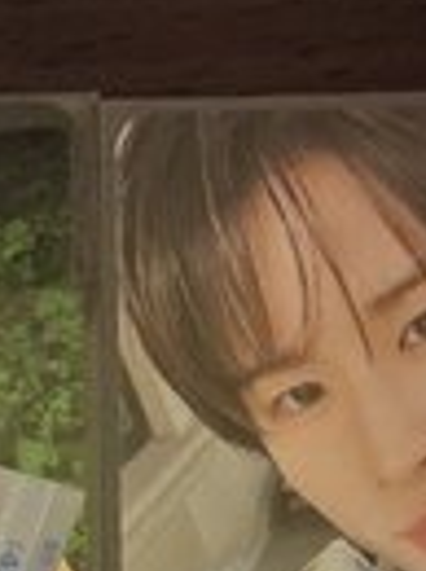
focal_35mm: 107
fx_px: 1762
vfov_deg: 17.9
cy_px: 578
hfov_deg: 13.8
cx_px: 132
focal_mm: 3.98
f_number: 1.8
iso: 640
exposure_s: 1/25
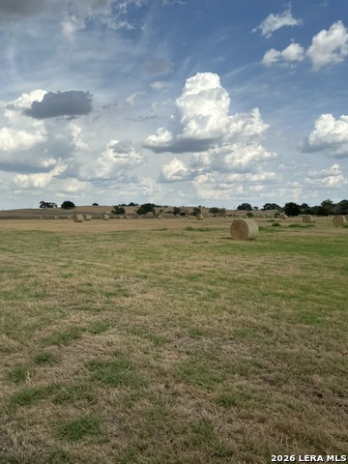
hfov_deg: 49.7
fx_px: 375
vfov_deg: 63.4
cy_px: 232
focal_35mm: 28
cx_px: 174
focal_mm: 3
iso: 25
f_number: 1.8
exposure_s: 1/2667
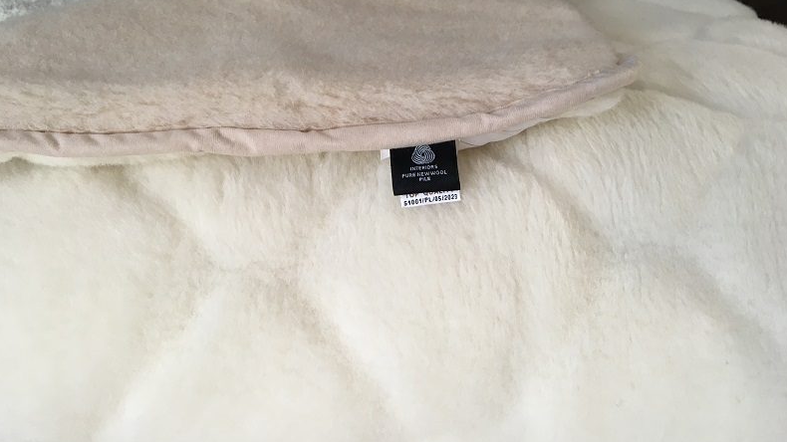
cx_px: 394
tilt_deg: -27.9
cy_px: 241
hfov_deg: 61.0
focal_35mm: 32
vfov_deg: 36.6
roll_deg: +2.3
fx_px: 668
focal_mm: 4.15
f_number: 2.2
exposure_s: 1/33
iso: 100
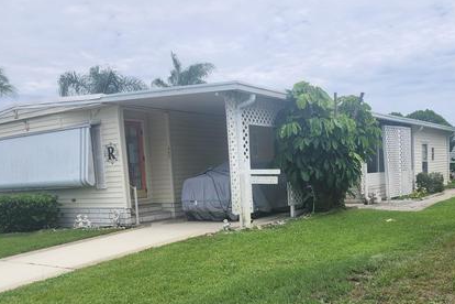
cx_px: 258
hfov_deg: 51.7
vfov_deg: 35.2
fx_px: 468
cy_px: 225
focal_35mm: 37
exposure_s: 1/1402
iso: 12
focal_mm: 6.4
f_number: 1.8
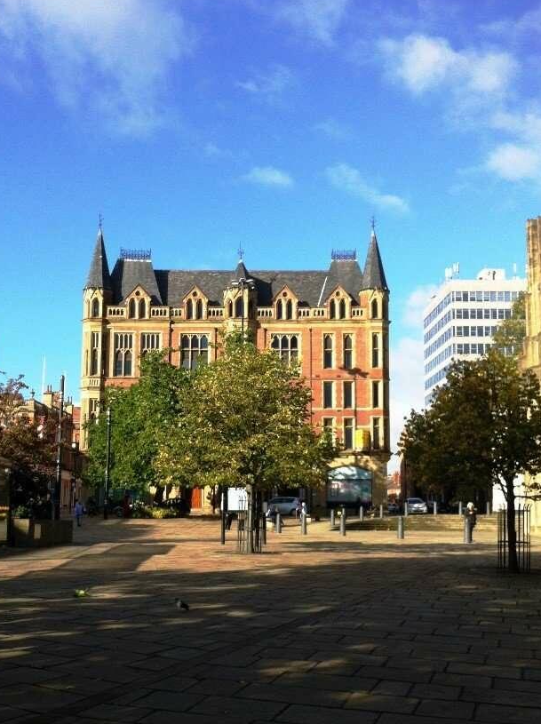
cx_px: 245
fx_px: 919
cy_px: 404
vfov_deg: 42.9
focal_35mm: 44
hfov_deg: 32.8
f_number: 2.8
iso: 80
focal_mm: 3.85
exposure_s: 1/838
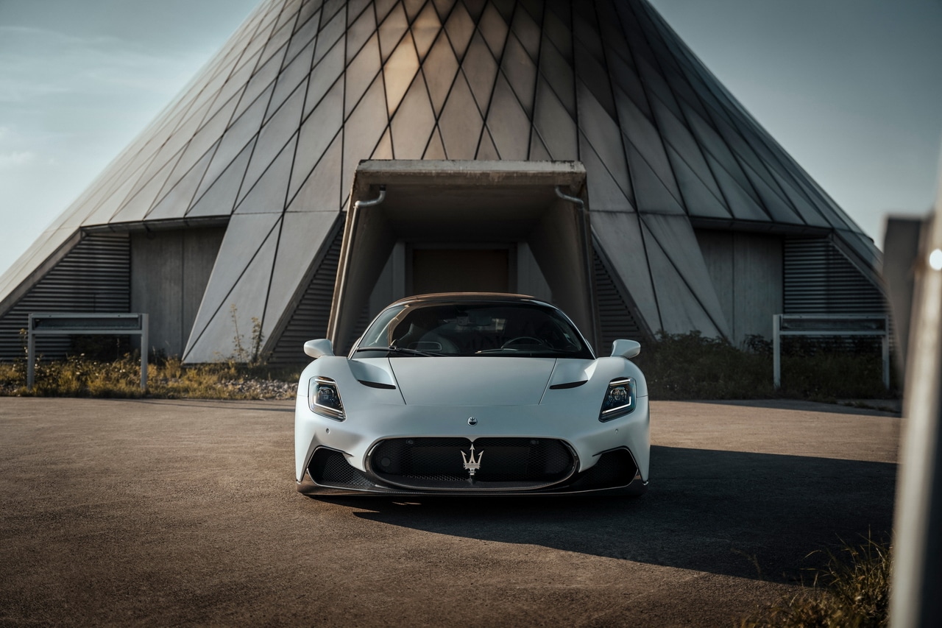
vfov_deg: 29.4
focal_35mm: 46
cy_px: 314
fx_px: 1196
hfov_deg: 43.0
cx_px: 471
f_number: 2.8
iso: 50
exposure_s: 1/320
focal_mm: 45.7
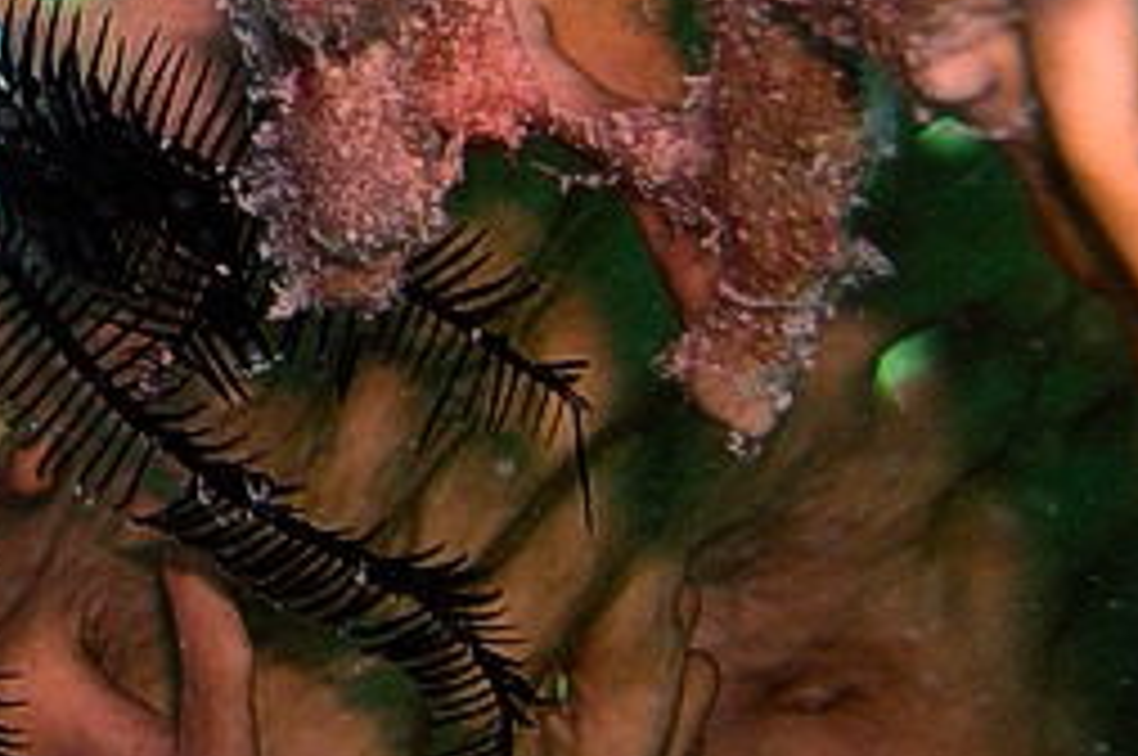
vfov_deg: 8.0
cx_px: -360
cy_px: -81
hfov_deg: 11.8
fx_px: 5335
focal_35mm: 169
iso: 100
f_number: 9.2
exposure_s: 1/33.4
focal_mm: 12.2
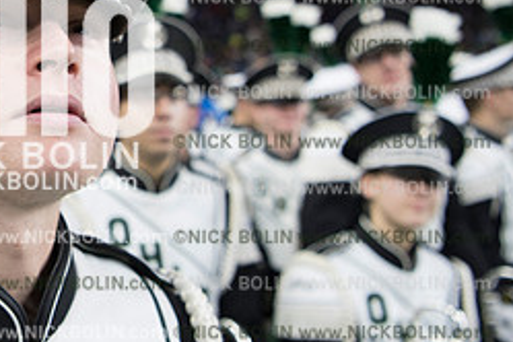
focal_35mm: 56
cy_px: 94
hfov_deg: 32.9
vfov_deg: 24.0
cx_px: 8
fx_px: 798
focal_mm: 24
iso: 1250
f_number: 2.8
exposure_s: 1/640
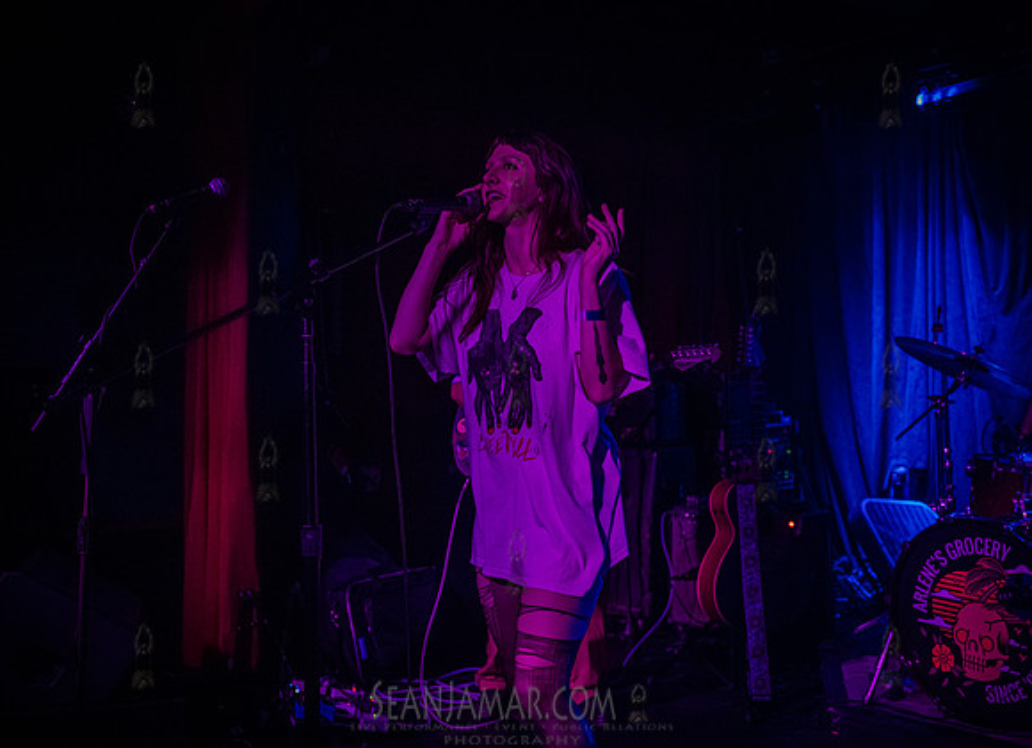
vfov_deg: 37.3
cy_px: 374
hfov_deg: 50.0
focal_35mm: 38
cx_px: 539
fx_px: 1107
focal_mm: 35
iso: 16000
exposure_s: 1/320
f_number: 3.2
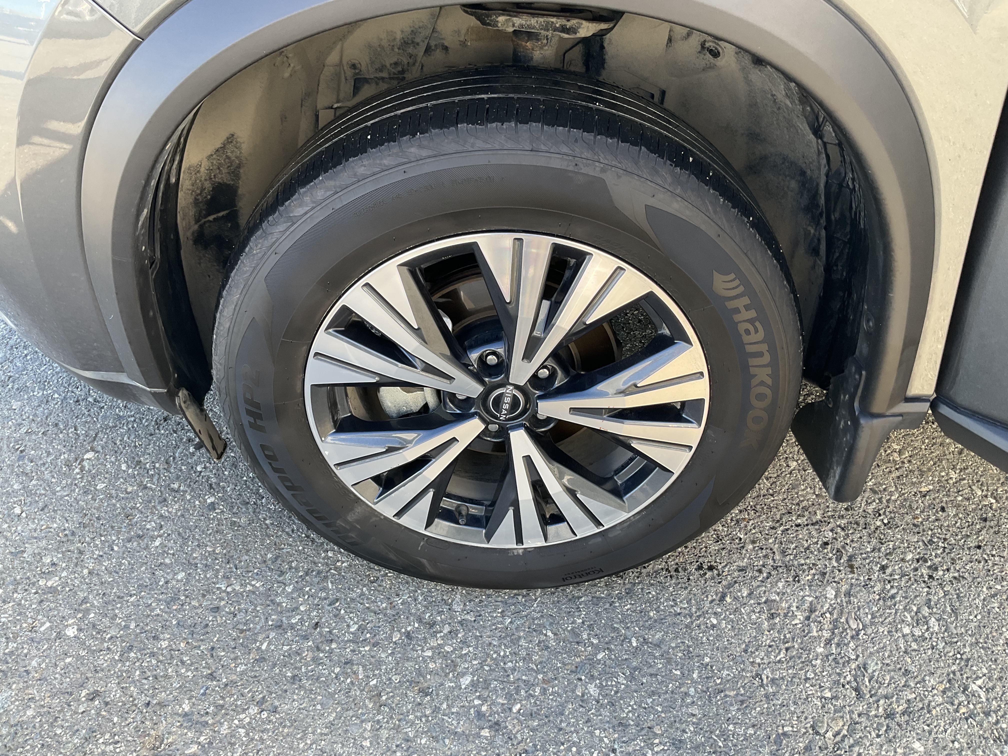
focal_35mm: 29
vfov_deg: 48.2
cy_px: 378
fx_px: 844
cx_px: 504
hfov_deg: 61.7
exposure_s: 1/122
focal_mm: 3
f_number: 1.8
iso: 32
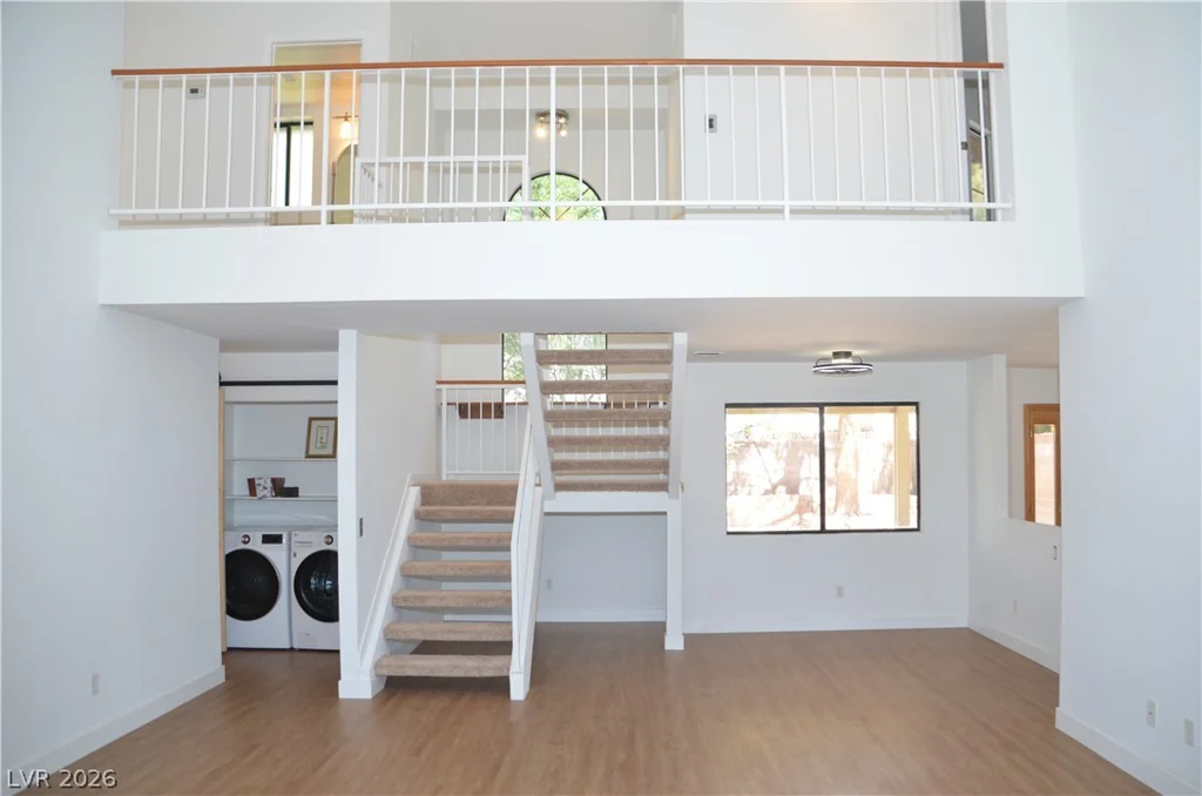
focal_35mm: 27
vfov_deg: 47.7
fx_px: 900
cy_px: 398
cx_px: 601
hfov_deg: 67.5
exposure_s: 1/100
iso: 400
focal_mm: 18
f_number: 5
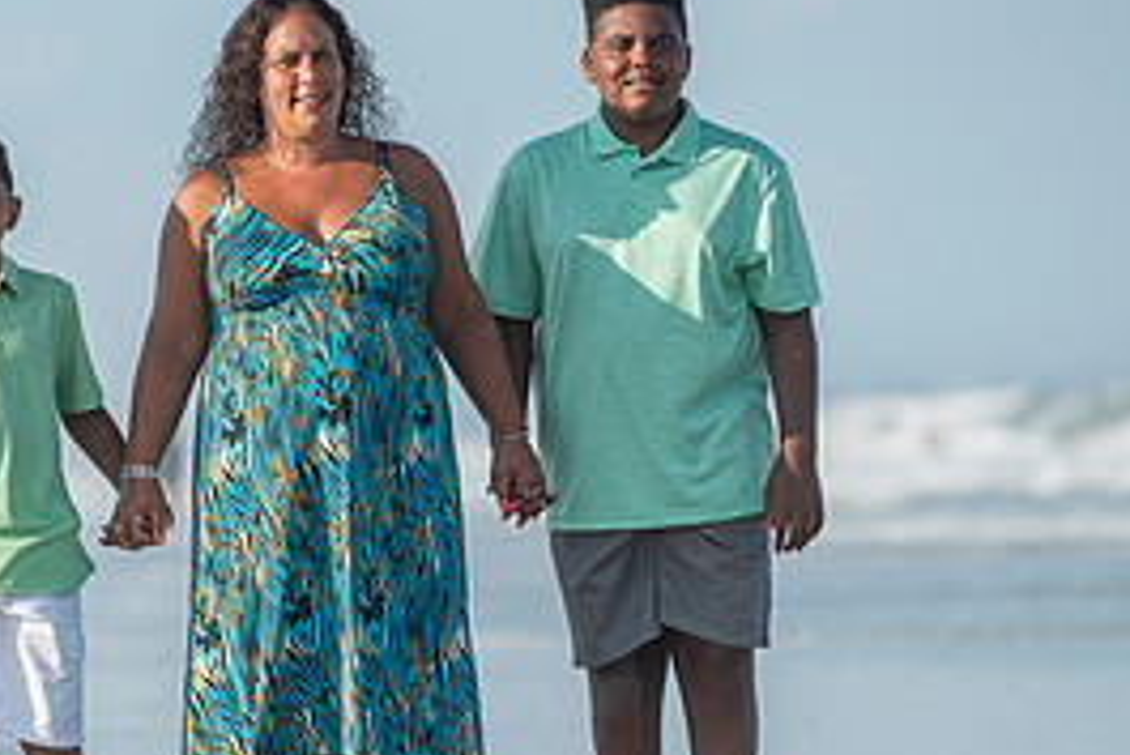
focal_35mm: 416
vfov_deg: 3.3
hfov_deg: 5.0
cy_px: 416
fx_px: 13064
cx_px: 264
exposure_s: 1/4000
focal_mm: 190
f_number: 3.5
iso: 250
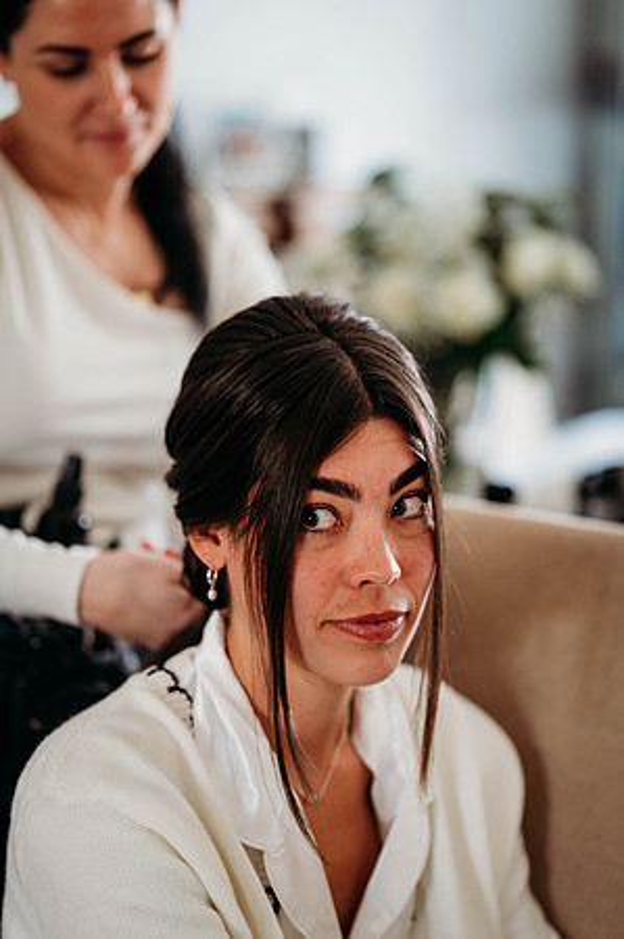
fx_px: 2215
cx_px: 312
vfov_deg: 23.9
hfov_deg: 16.0
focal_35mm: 85
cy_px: 470
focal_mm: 85
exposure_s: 1/200
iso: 1000
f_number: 1.8
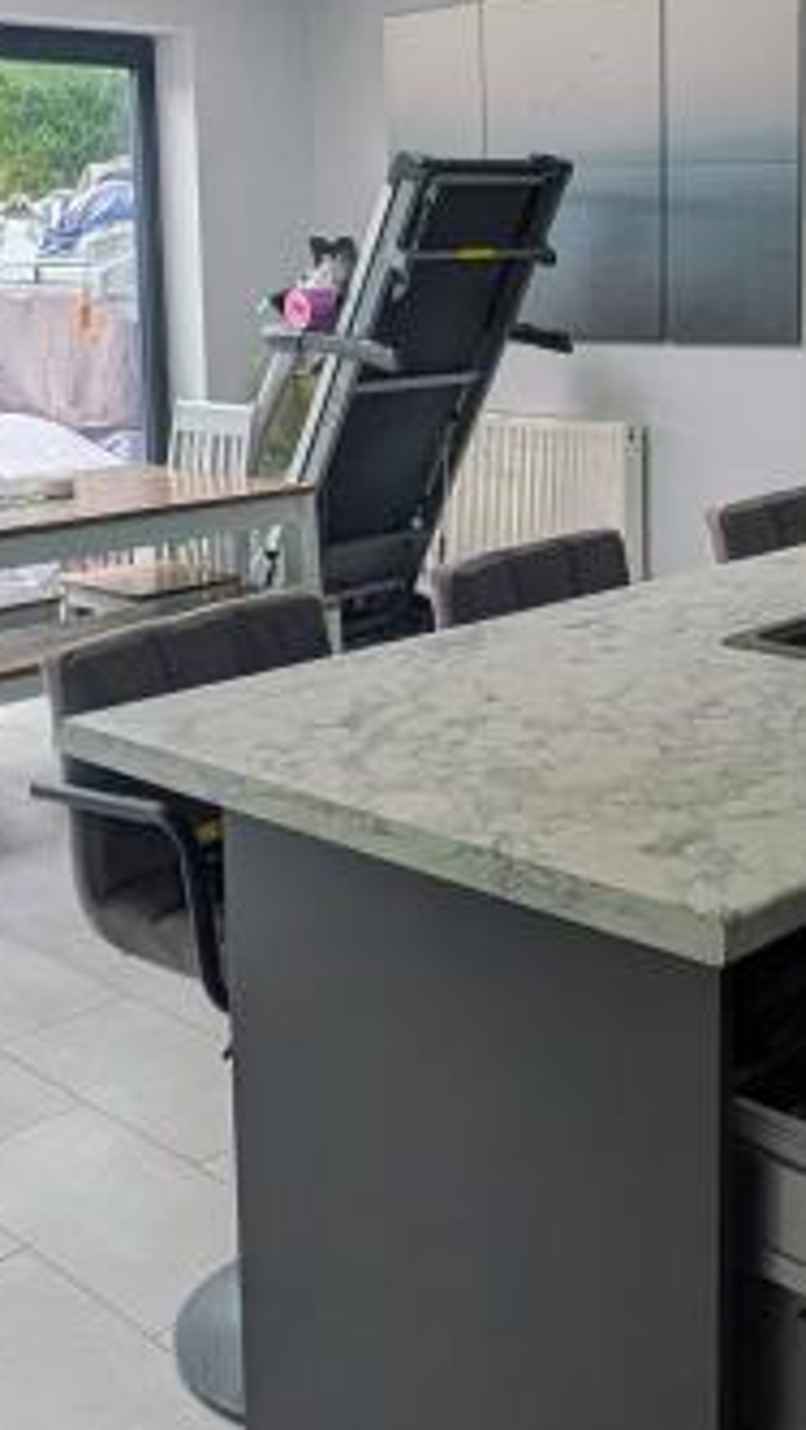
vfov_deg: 43.2
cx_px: 384
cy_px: 495
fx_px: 1784
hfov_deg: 25.5
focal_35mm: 47
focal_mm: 1.85
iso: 50
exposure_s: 1/526
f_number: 2.2
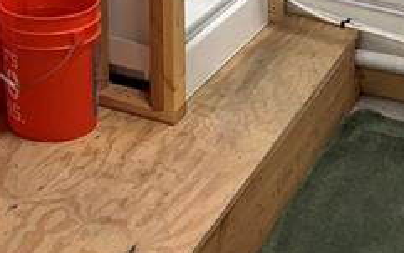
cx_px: 20
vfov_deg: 13.9
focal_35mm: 81
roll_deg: +1.3
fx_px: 892
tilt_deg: -5.4
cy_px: -238
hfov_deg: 24.6
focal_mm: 6.76
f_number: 1.78
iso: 200
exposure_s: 1/120
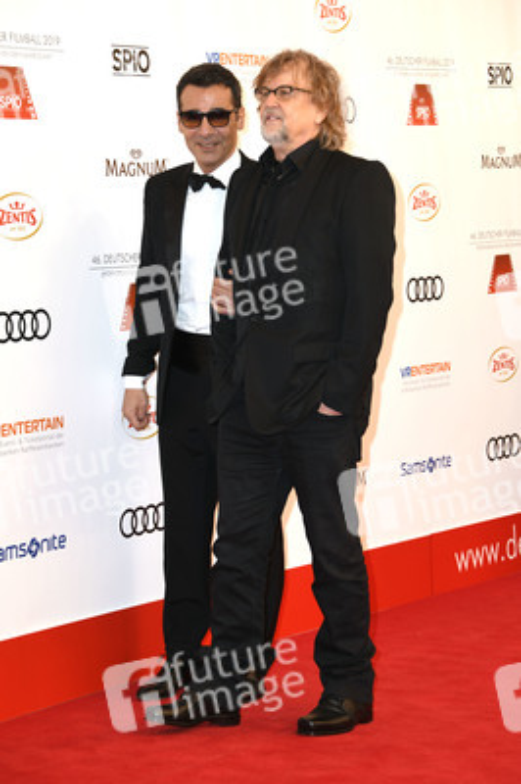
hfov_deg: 13.0
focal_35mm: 105
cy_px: 392
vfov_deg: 19.5
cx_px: 260
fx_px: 2283
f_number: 6.3
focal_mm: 105
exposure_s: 1/125
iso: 250
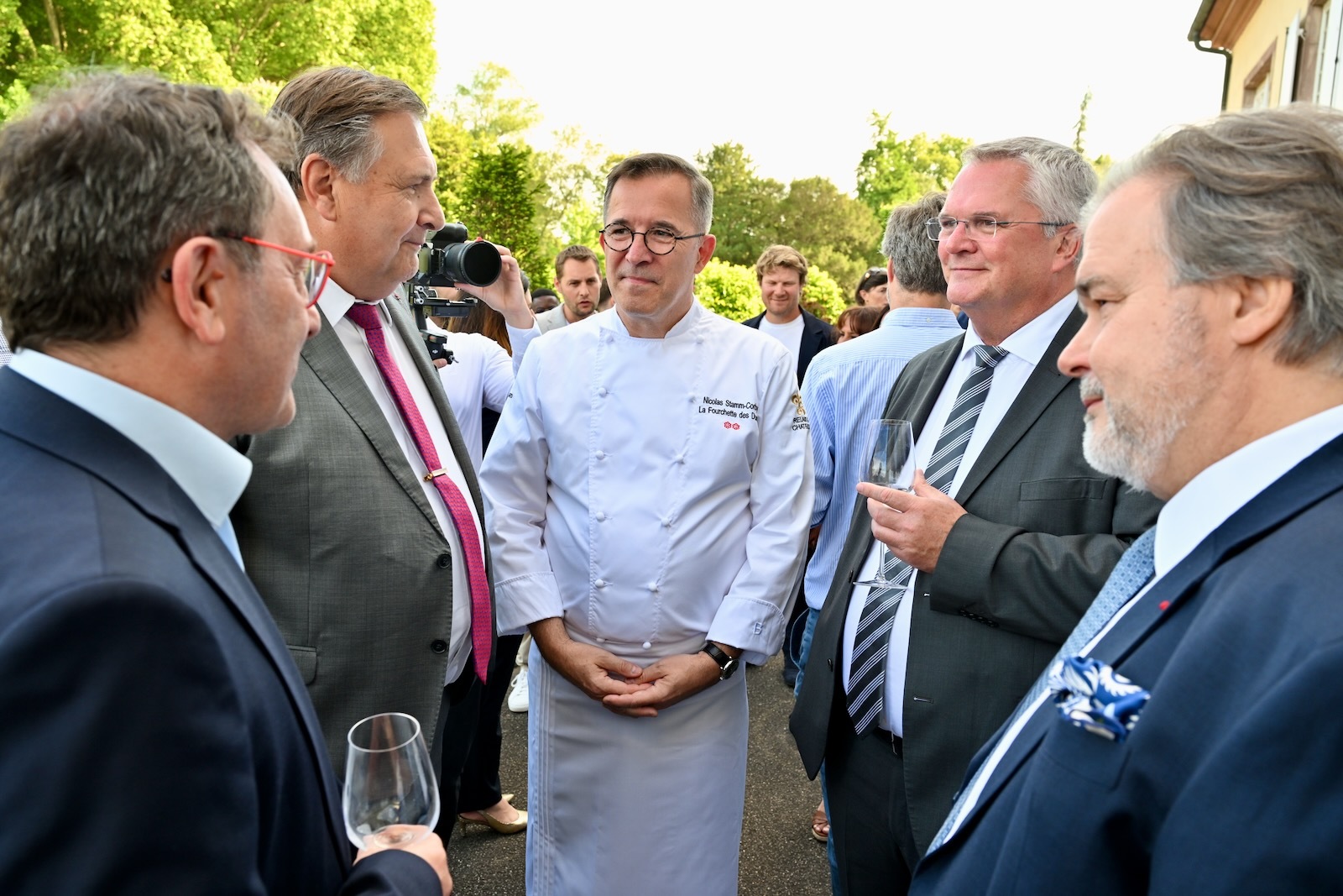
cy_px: 448
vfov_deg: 45.7
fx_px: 1063
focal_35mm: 28
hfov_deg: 64.6
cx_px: 672
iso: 200
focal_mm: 28.5
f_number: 6.3
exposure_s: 1/100
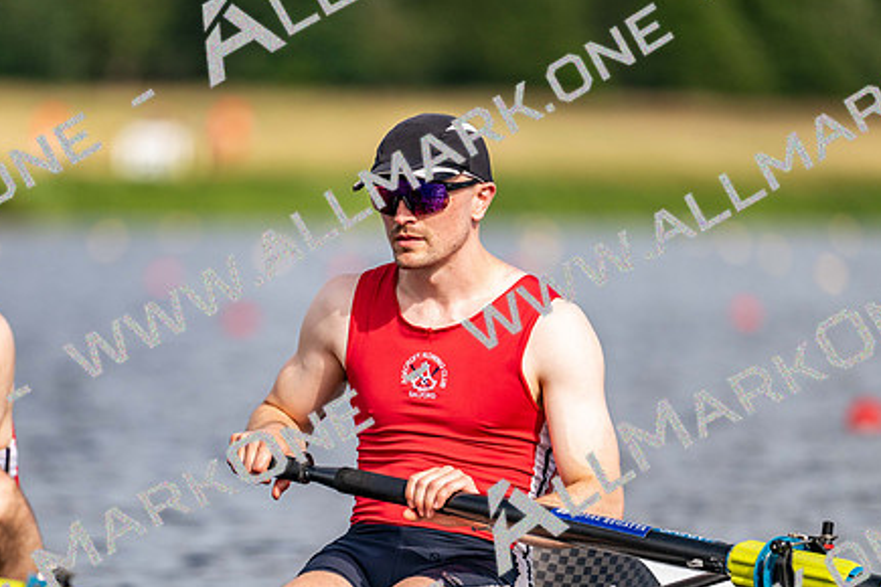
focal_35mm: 533
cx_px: 314
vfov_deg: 2.6
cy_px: 384
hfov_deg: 3.9
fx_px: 13043
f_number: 4.5
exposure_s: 1/2500
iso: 250
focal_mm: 400
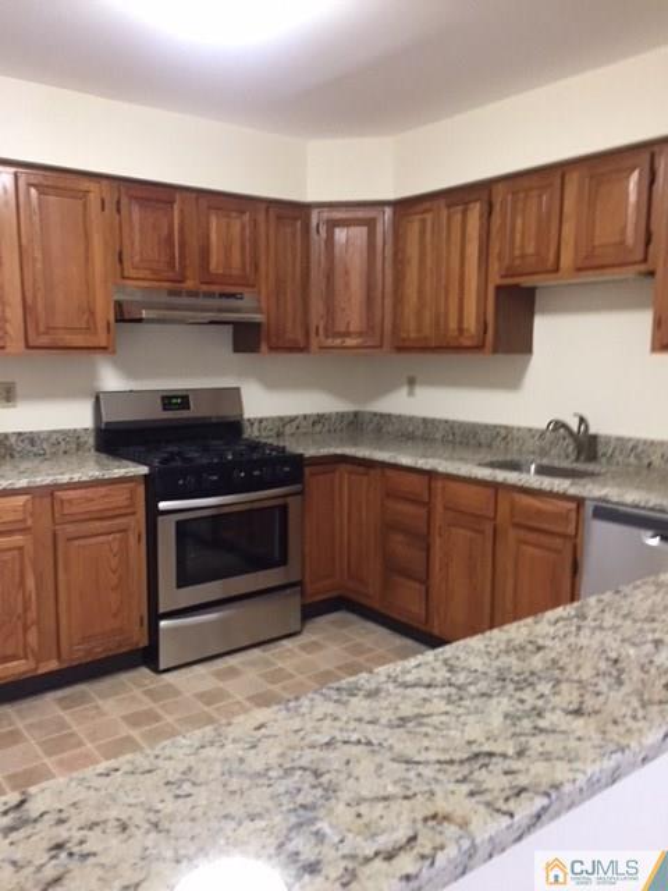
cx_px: 334
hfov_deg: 48.2
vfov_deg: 61.7
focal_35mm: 29
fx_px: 746
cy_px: 446
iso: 160
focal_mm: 4.15
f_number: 2.2
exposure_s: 1/30
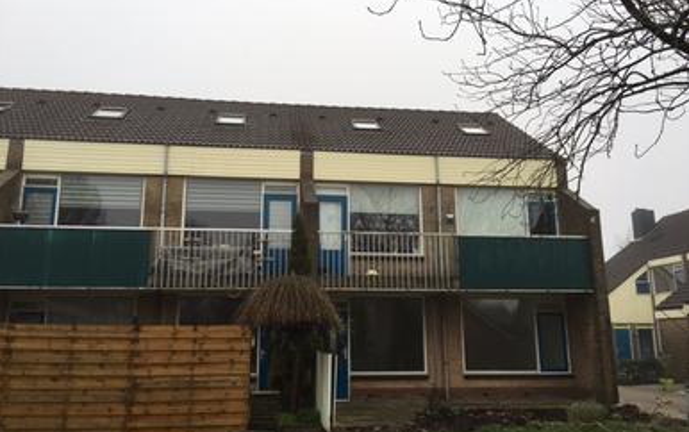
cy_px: 220
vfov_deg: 40.7
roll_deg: -0.3
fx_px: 583
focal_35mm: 31
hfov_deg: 61.2
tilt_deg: +13.0
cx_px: 344
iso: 25
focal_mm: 4.15
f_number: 2.2
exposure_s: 1/183
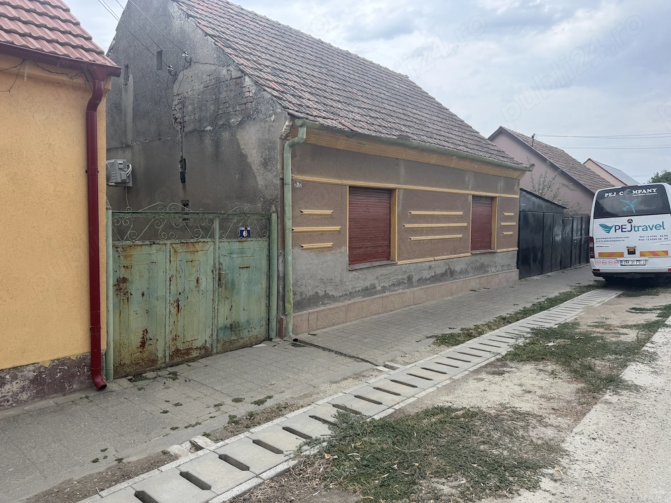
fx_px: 465
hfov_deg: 71.6
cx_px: 336
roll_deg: -0.6
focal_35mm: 24
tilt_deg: -2.9
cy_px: 252
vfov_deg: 56.8
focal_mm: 6.76
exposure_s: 1/478
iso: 100
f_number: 1.78
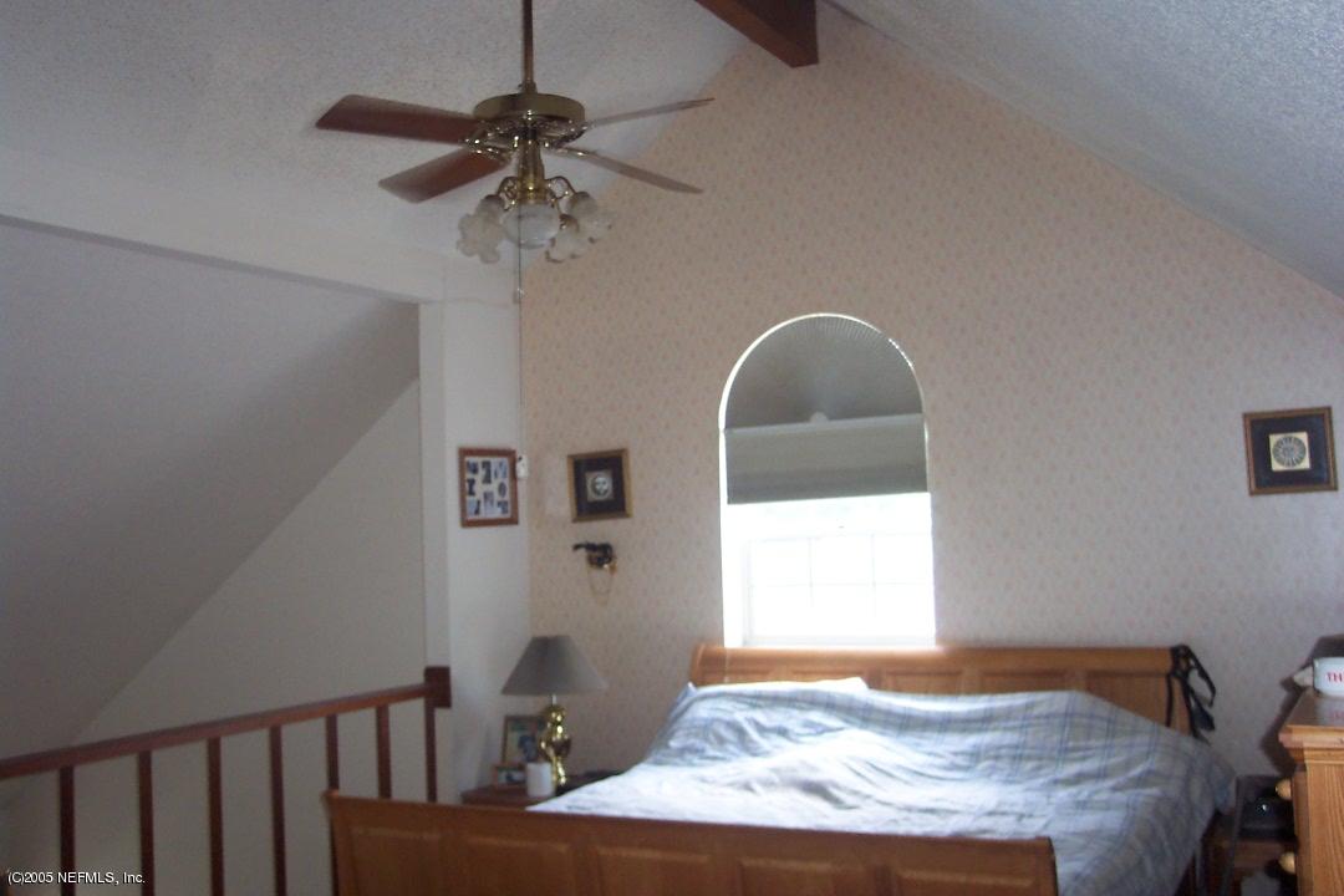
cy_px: 448
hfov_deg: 50.7
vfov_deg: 35.1
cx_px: 672
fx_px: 1419
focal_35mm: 38
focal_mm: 8
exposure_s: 1/45
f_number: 2.8
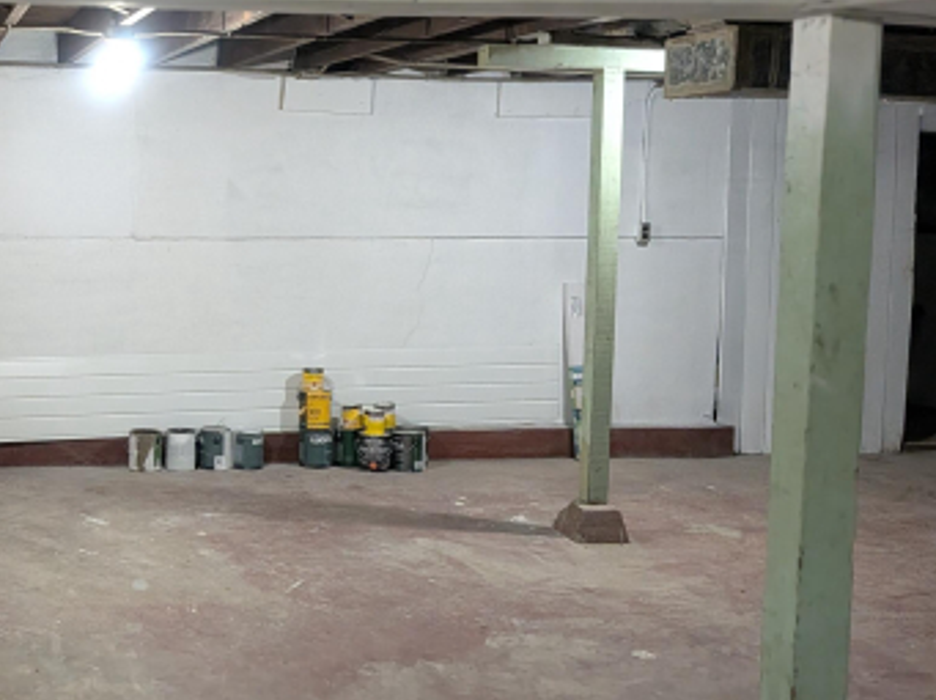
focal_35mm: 47
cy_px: 376
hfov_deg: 38.2
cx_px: 122
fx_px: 1270
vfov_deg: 30.8
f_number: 1.7
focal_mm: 4.53
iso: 1801
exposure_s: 1/120
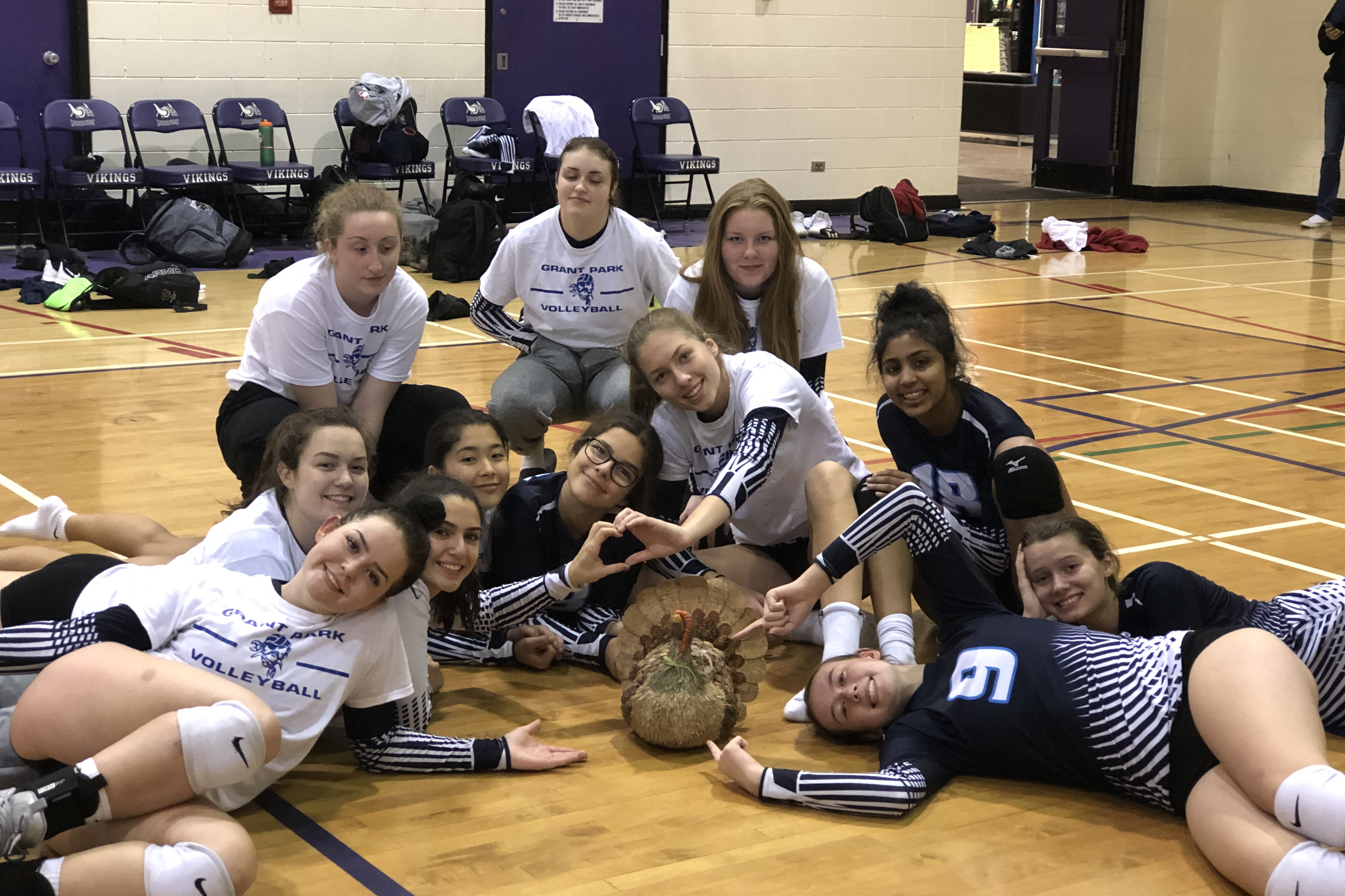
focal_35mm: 60
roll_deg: -1.7
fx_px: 2241
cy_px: 432
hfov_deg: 33.4
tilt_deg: -12.2
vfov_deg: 22.6
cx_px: 669
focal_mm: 6.6
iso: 320
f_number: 2.8
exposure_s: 1/30
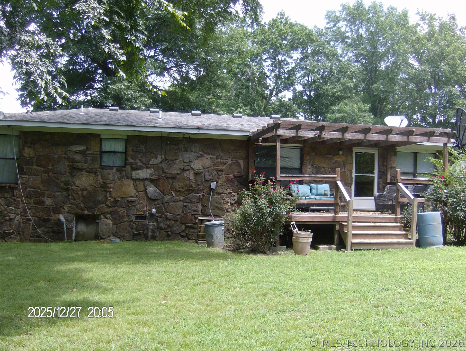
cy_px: 176
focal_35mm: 36
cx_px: 233
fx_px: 485
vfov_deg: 39.7
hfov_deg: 51.3
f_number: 2.8
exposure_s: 1/348
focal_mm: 6
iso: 100
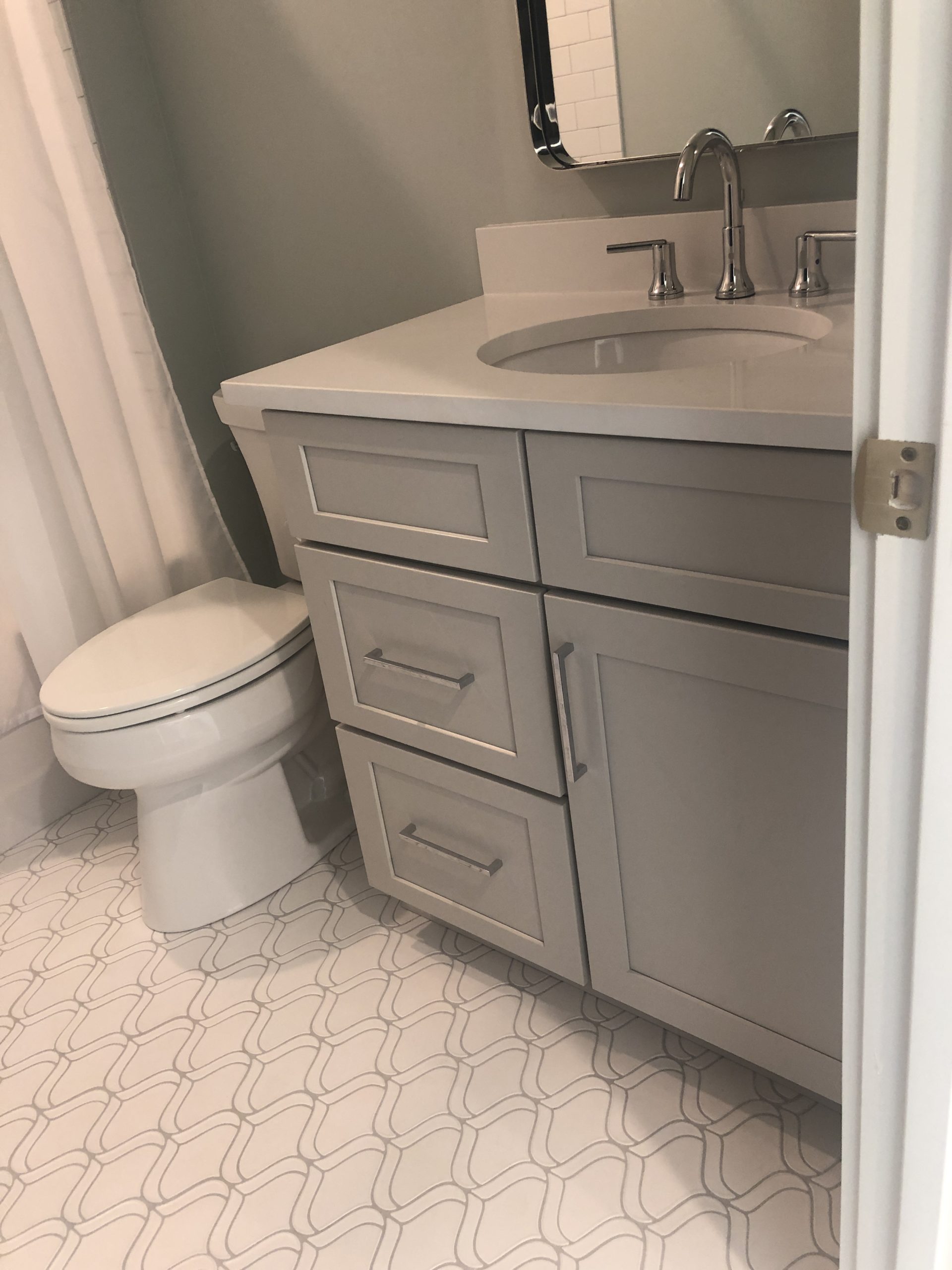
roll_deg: +8.6
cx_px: 476
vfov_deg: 63.4
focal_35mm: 28
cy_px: 635
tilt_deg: -25.5
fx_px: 1027
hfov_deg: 49.7
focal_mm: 4
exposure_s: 1/17
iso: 40
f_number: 1.8
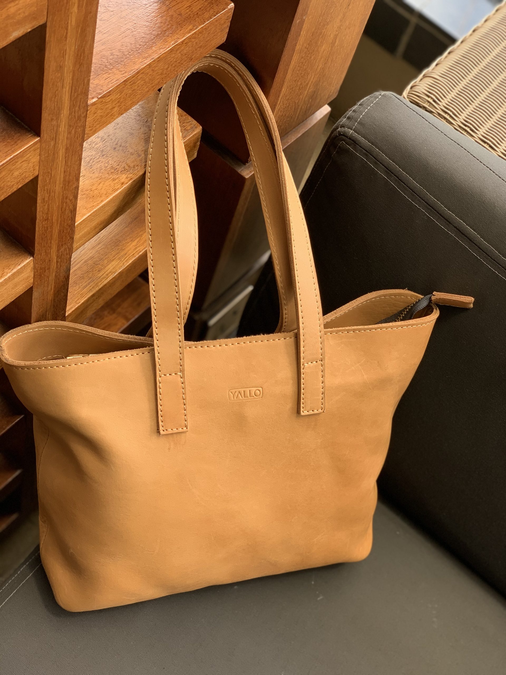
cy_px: 338
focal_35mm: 52
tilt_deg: -57.2
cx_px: 253
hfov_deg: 28.0
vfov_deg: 36.8
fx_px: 1013
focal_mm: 6
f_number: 2.4
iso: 40
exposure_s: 1/122
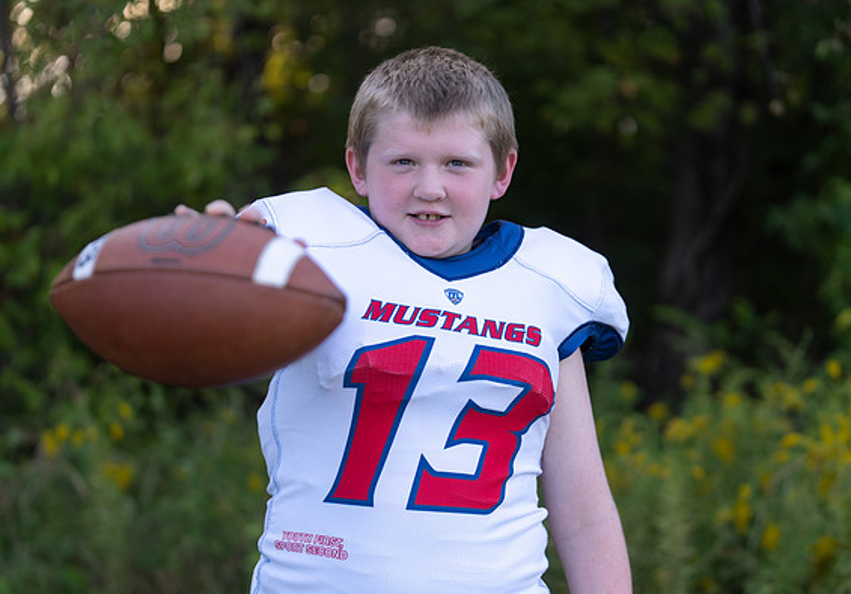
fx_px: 1822
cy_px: 298
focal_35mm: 76
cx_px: 456
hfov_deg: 26.3
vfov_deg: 18.5
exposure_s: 1/320
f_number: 2.8
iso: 125
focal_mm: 70
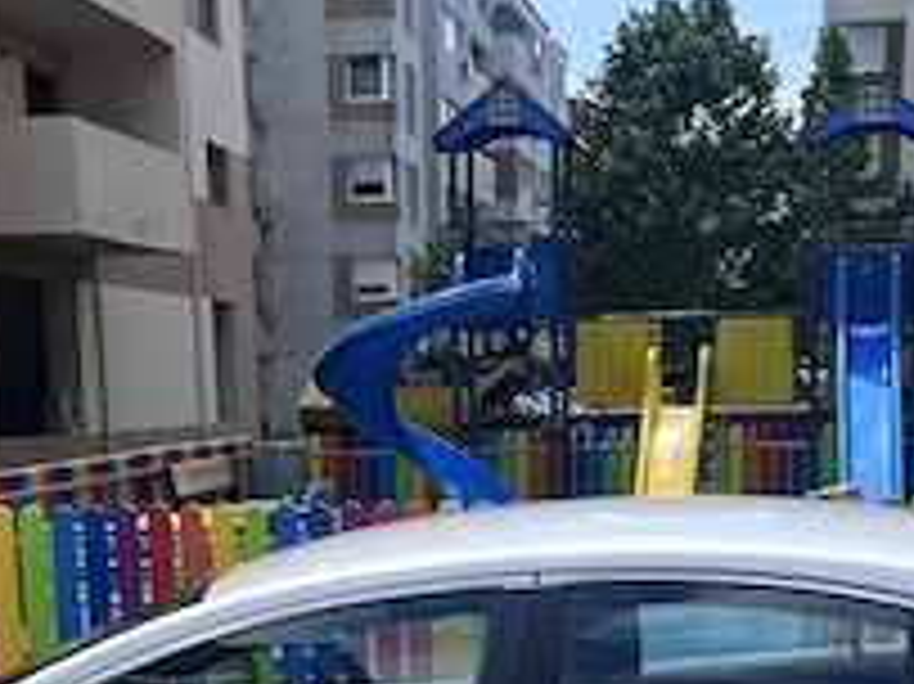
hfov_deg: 25.4
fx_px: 2032
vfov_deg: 17.5
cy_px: 968
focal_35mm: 77
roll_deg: +1.5
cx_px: 450
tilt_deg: -18.0
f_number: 1.6
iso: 50
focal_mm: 5.1
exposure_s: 1/3135
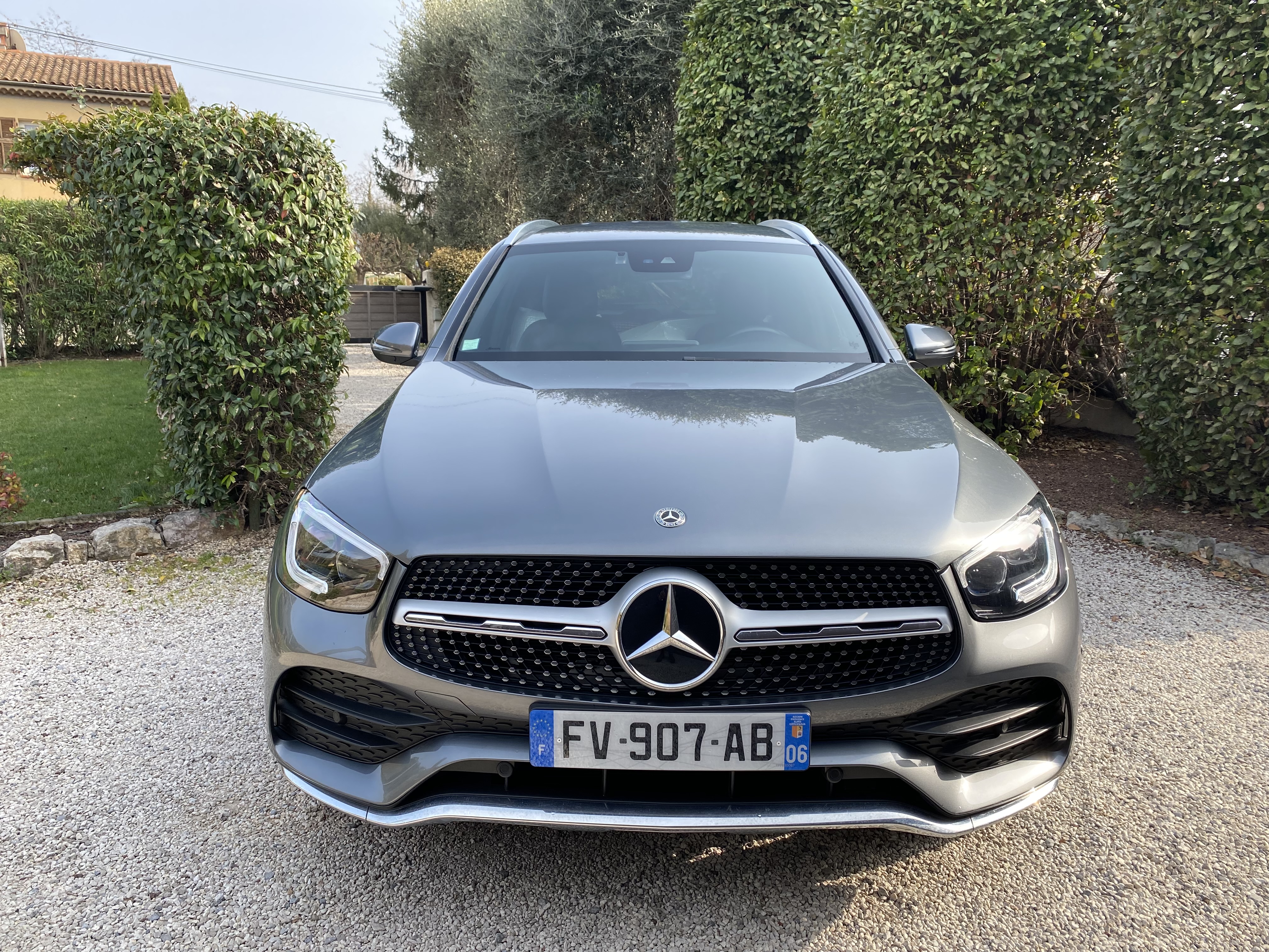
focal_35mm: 26
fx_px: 953
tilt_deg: -10.7
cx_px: 634
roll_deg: -0.9
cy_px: 476
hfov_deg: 67.3
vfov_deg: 53.1
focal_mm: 4.25
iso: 32
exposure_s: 1/719
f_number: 1.8
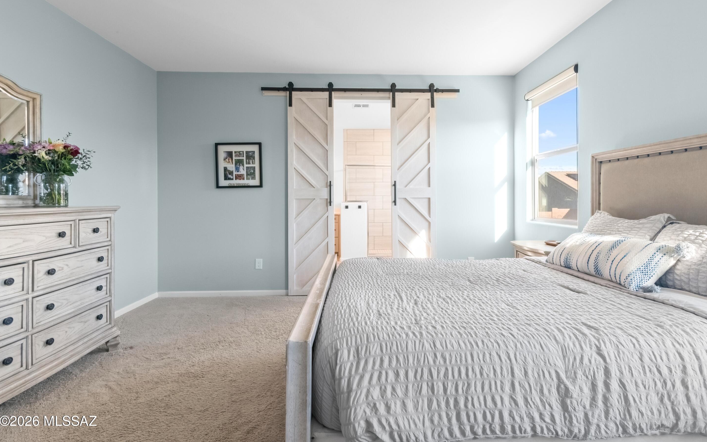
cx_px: 367
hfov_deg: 94.3
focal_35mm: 17
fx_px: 328
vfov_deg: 67.8
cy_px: 198
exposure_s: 1/2.5
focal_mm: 16
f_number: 22
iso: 800
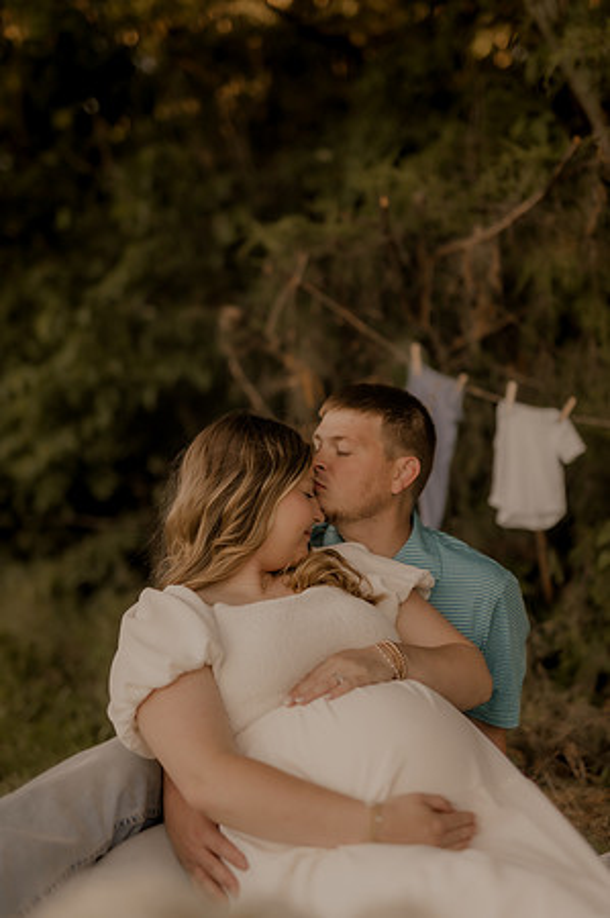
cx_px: 305
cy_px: 459
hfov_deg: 26.9
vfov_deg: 39.6
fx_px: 1274
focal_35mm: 50
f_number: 1.4
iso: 200
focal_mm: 50
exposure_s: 1/1000
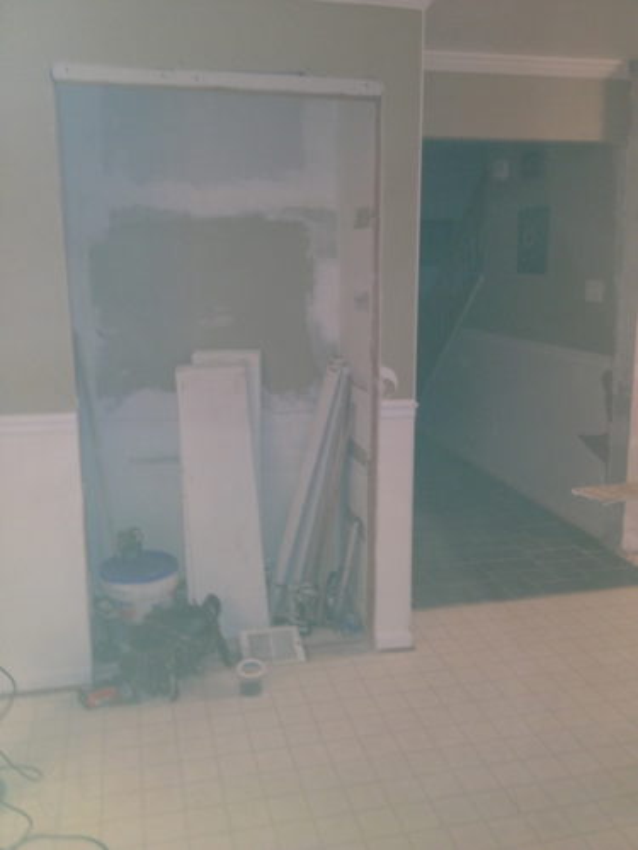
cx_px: 319
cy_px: 425
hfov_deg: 40.7
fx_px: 860
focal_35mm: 35
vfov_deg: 52.6
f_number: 2.4
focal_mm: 4.28
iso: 100
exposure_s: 1/17
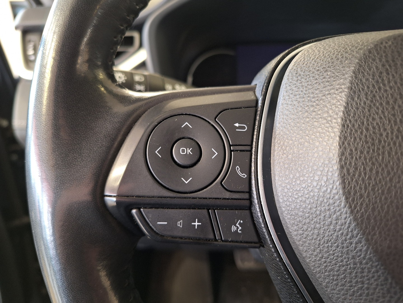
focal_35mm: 23
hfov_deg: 73.9
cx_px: 202
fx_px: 268
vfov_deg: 58.9
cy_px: 152
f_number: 1.8
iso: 250
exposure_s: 1/24
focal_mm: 5.54
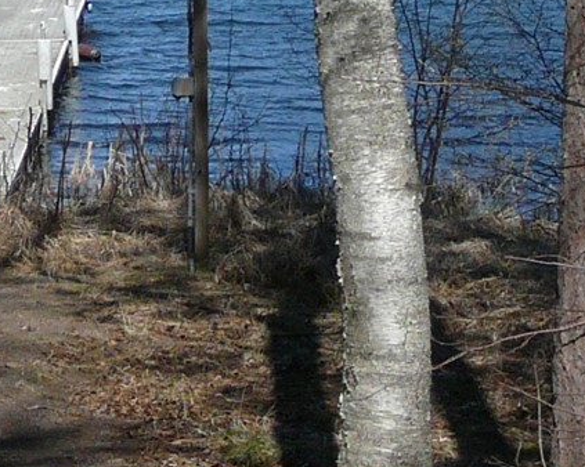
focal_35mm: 175
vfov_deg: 8.6
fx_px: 3029
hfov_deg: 10.6
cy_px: -272
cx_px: -349
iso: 100
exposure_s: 1/1000
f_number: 2.8
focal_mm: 6
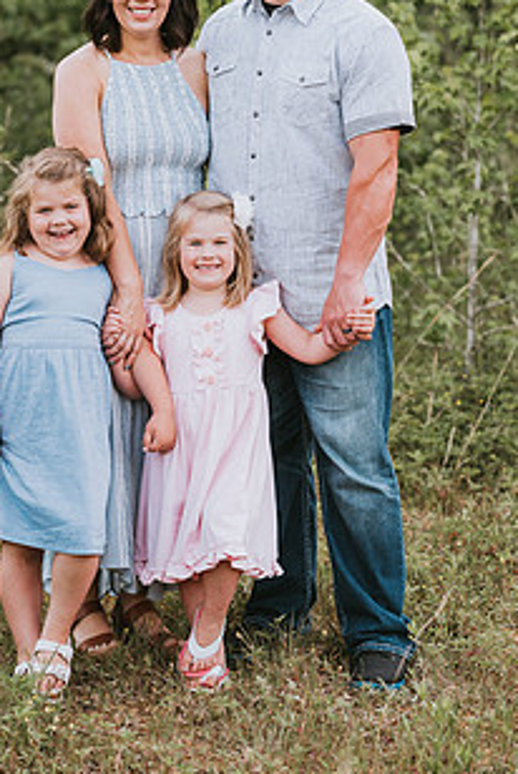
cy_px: 231
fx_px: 2670
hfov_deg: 11.1
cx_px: 194
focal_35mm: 124
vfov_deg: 16.4
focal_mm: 85
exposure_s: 1/400
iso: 200
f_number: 2.5
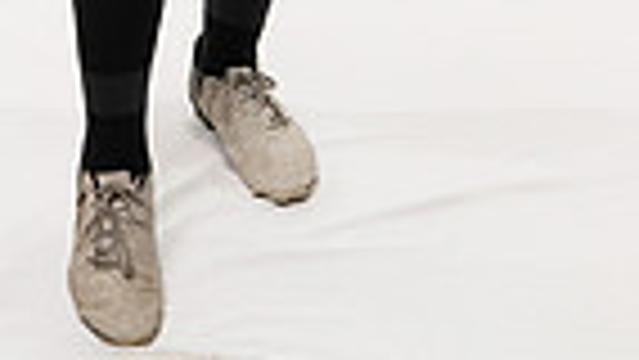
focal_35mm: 153
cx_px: 205
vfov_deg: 7.4
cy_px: -536
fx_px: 2599
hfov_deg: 14.0
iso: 640
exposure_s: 1/160
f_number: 9
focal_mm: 46.1
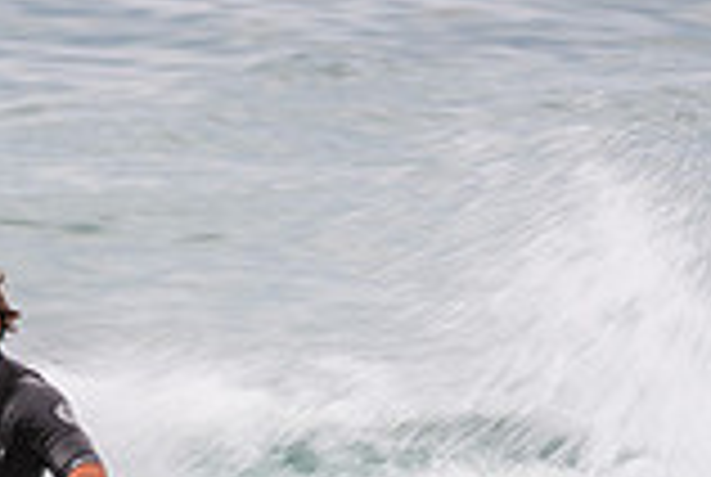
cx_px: -72
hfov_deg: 1.1
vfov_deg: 0.8
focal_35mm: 1830
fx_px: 36210
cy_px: 772
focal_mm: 500
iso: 64
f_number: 11
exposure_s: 1/25
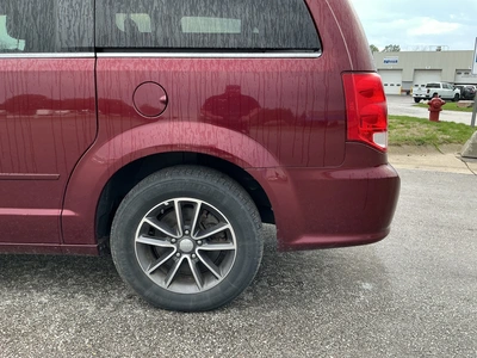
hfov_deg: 63.4
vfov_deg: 49.7
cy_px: 179
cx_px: 238
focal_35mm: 28
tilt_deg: -11.8
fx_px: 386
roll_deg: -0.3
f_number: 1.8
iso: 50
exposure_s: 1/122
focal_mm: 3
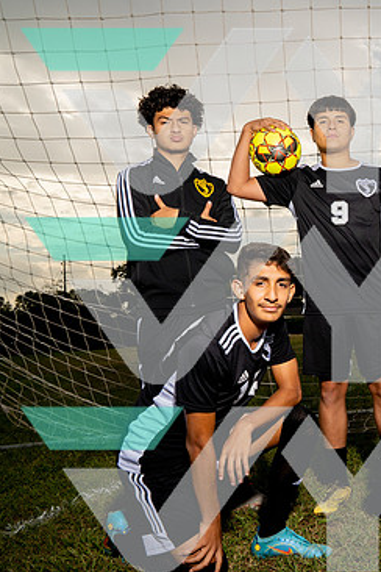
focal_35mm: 38
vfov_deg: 50.7
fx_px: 603
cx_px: 423
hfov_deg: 31.1
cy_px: 301
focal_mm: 24
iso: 160
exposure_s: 1/250
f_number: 10
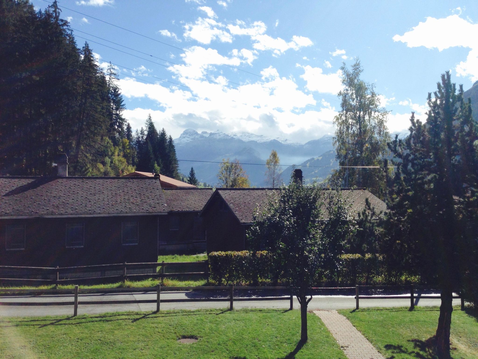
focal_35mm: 33
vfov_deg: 42.9
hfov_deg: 55.4
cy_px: 180
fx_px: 456
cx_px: 239
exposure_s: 1/1938
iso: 50
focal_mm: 4.12
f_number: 2.4
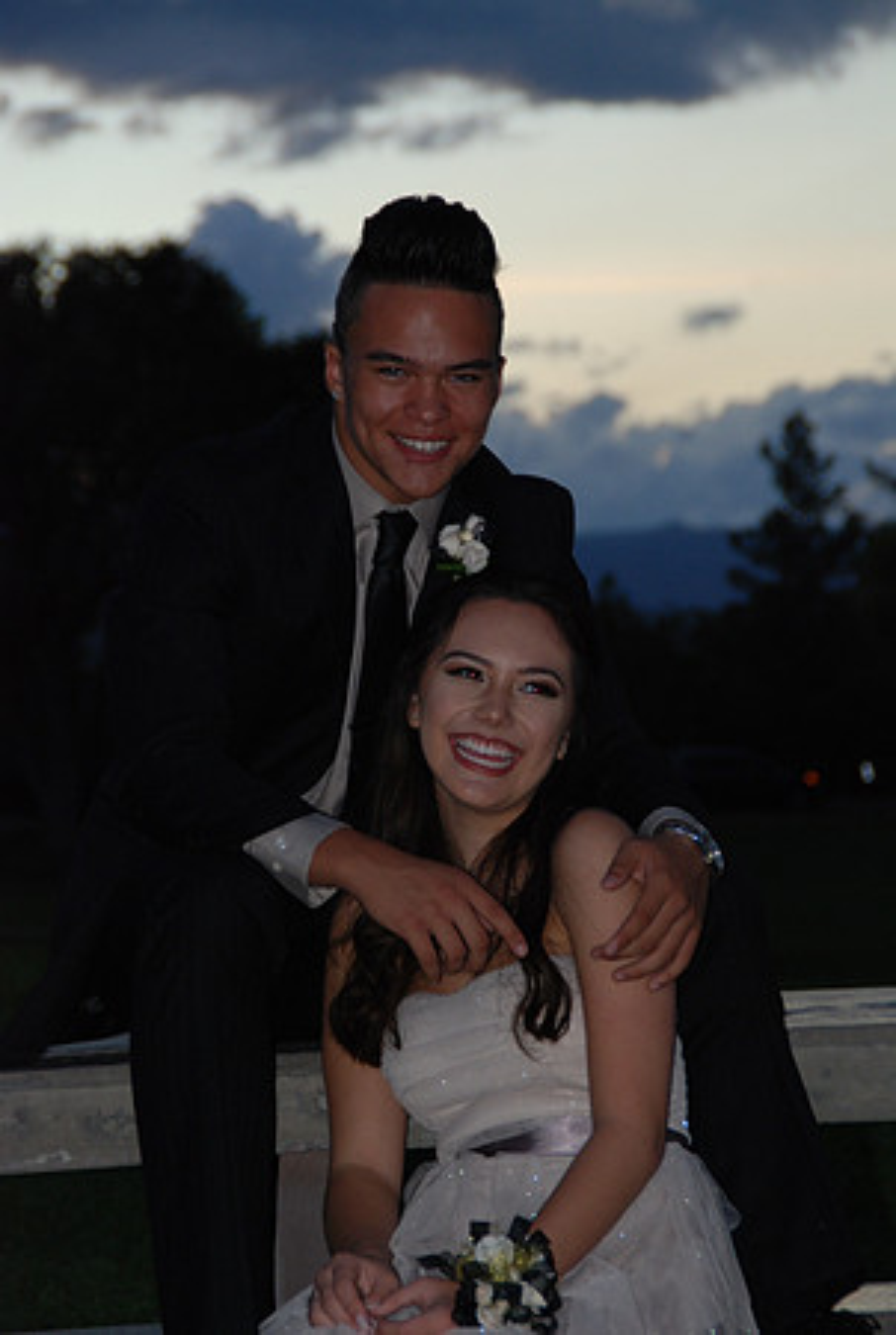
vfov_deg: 12.2
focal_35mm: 168
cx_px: 448
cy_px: 668
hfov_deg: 8.2
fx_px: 6243
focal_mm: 112
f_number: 6
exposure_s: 1/60
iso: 400
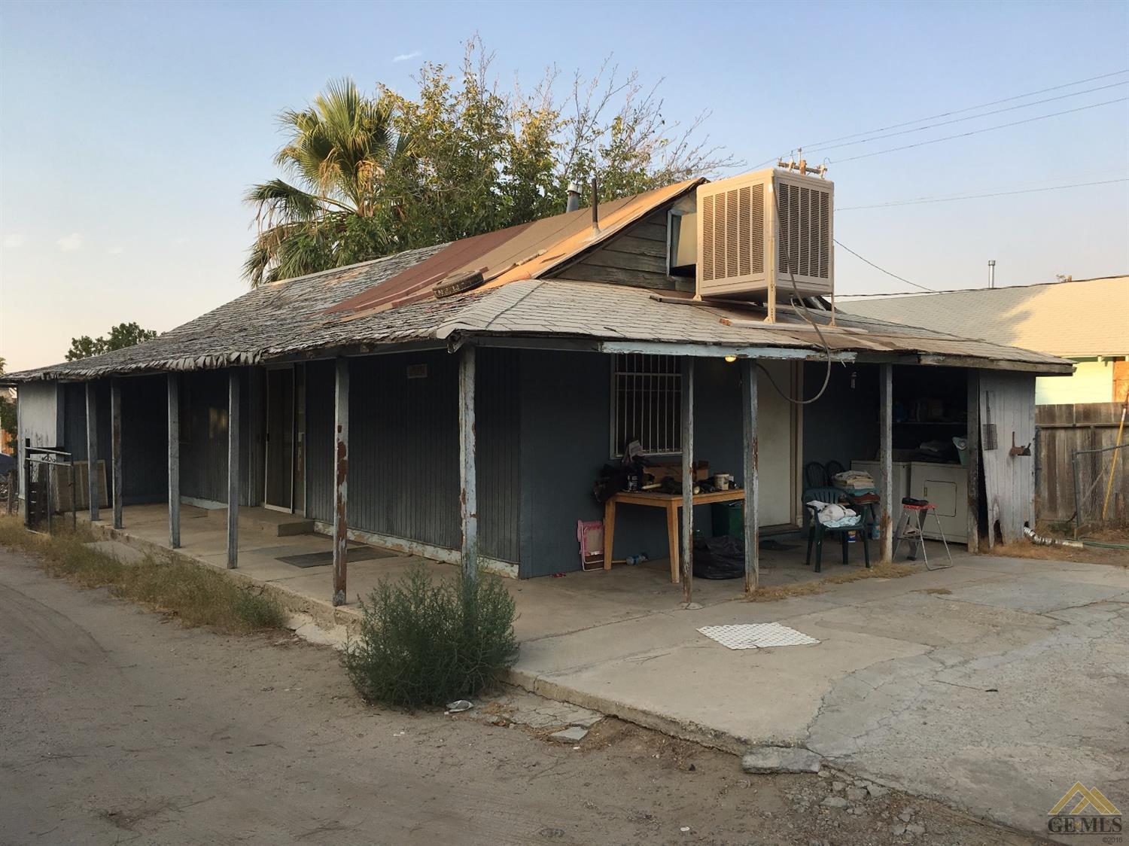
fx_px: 946
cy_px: 423
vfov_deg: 48.2
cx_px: 564
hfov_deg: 61.7
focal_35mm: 29
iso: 25
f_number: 2.2
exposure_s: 1/519
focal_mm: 4.15
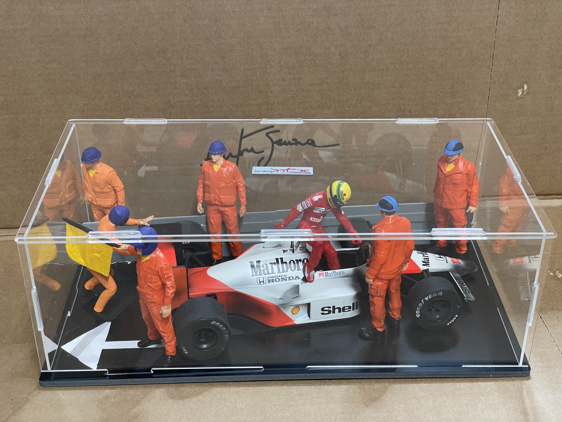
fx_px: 844
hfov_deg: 36.8
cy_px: 211
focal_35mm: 52
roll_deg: +0.9
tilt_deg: -31.2
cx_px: 281
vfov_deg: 28.0
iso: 320
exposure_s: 1/50
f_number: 2
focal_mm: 6
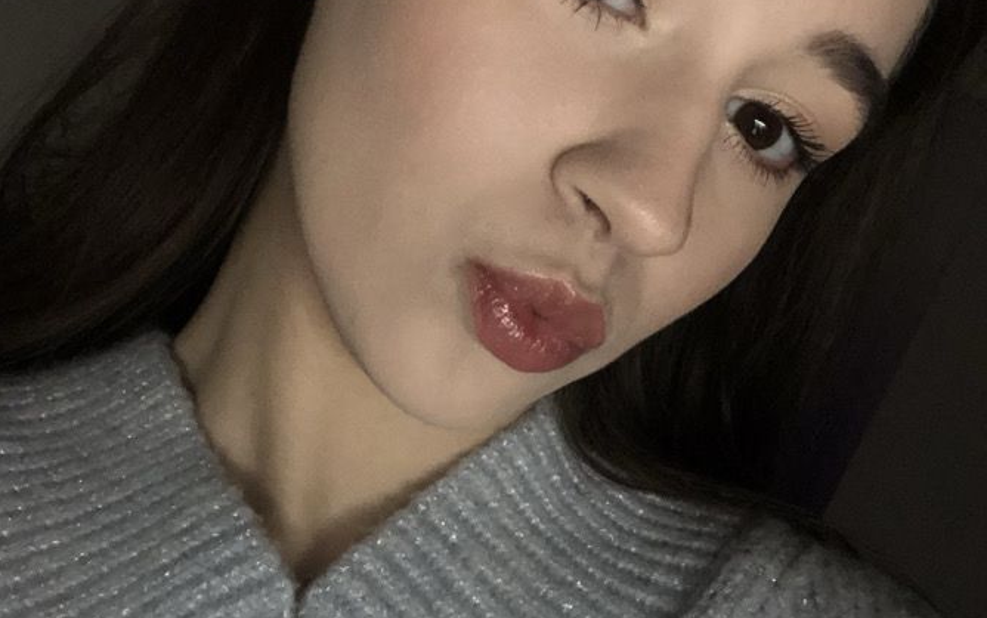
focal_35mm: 52
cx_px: 494
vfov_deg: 24.9
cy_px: 315
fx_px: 1399
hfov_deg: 38.9
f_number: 2.2
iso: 400
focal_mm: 2.87
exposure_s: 1/33
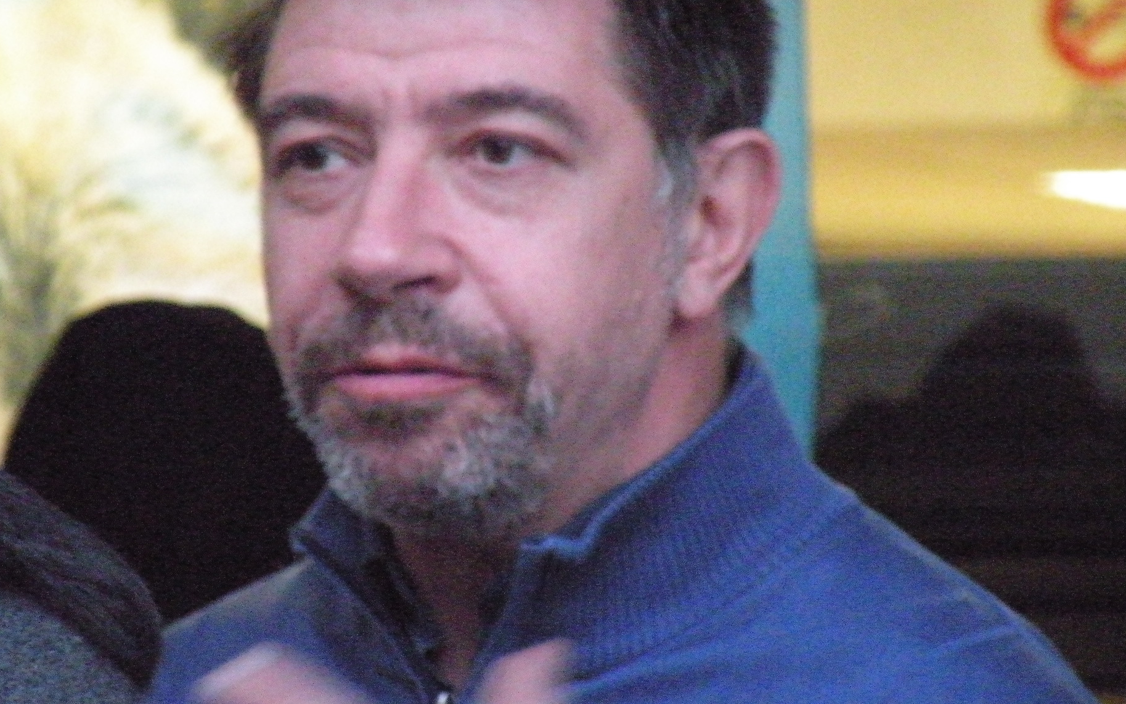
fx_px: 8900
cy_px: 306
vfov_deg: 4.5
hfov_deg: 7.2
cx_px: 499
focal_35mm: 290
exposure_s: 1/32.3
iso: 2000
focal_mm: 43.1
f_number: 4.5
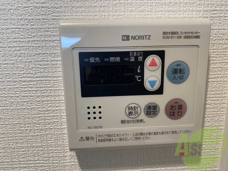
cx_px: 114
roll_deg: +1.3
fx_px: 171
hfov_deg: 67.3
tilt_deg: -12.6
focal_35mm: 26
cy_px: 86
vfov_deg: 53.1
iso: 80
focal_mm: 4.25
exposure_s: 1/60
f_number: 1.8
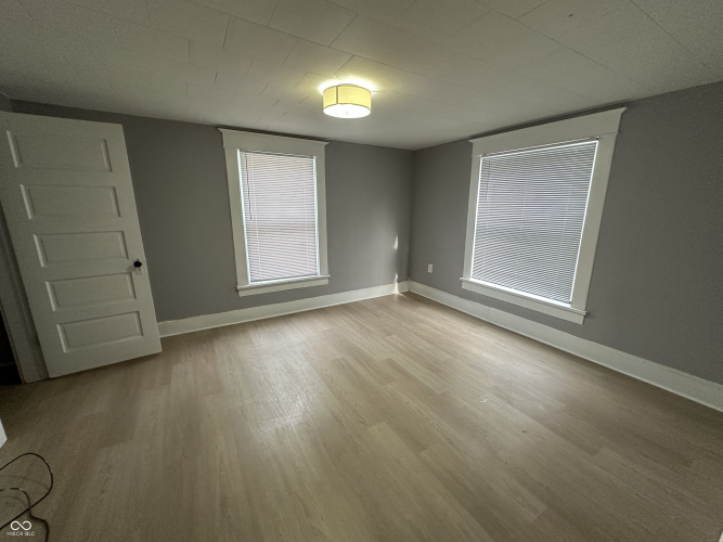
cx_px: 362
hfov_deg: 102.1
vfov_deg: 85.7
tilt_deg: -12.5
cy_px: 271
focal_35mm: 14
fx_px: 292
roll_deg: -0.5
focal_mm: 2.22
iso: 250
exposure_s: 1/120
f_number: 2.2
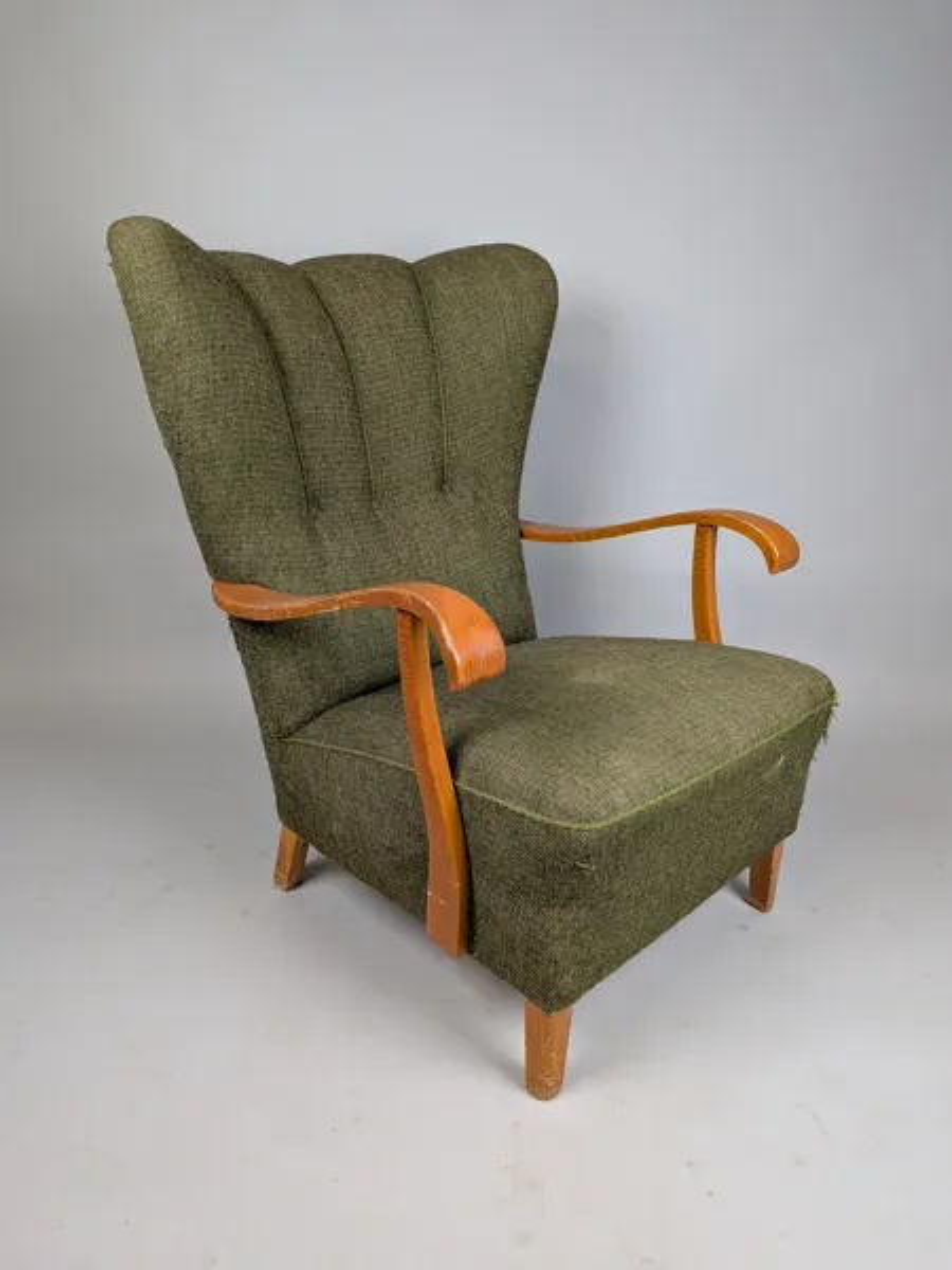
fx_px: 880
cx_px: 476
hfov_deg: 56.8
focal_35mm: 24
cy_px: 635
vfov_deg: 71.6
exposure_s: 1/33.3
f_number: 1.7
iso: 37
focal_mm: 4.53
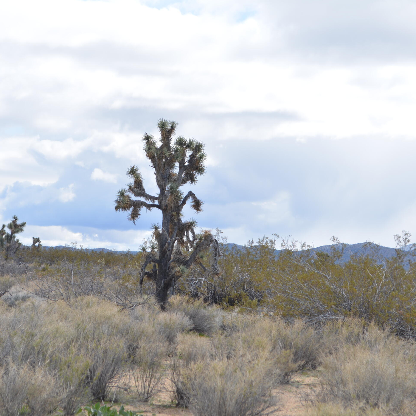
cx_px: 193
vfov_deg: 16.0
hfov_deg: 16.0
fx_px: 1477
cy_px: 211
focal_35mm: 109
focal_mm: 55
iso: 100
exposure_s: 1/200
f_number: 8
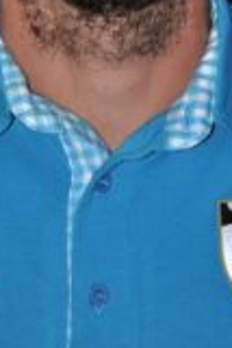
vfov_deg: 5.9
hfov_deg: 4.0
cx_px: 82
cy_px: -78
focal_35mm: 345
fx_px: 3328
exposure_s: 1/60
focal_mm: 92
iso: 400
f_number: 5.6
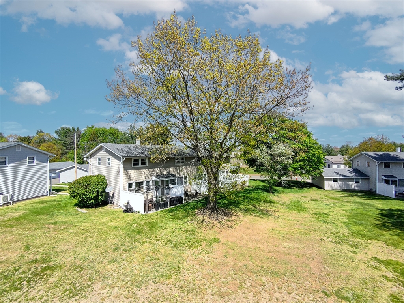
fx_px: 198
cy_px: 152
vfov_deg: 74.7
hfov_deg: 91.0
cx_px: 202
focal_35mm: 17
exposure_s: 1/1100
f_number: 2.8
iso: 100
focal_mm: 17
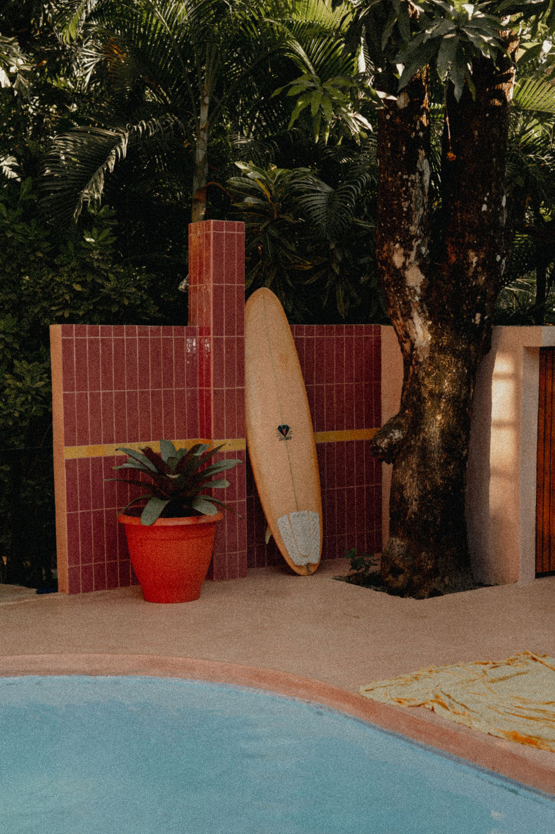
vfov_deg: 39.6
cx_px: 278
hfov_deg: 27.0
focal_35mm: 50
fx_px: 1158
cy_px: 417
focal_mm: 50
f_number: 4.5
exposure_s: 1/400
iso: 800
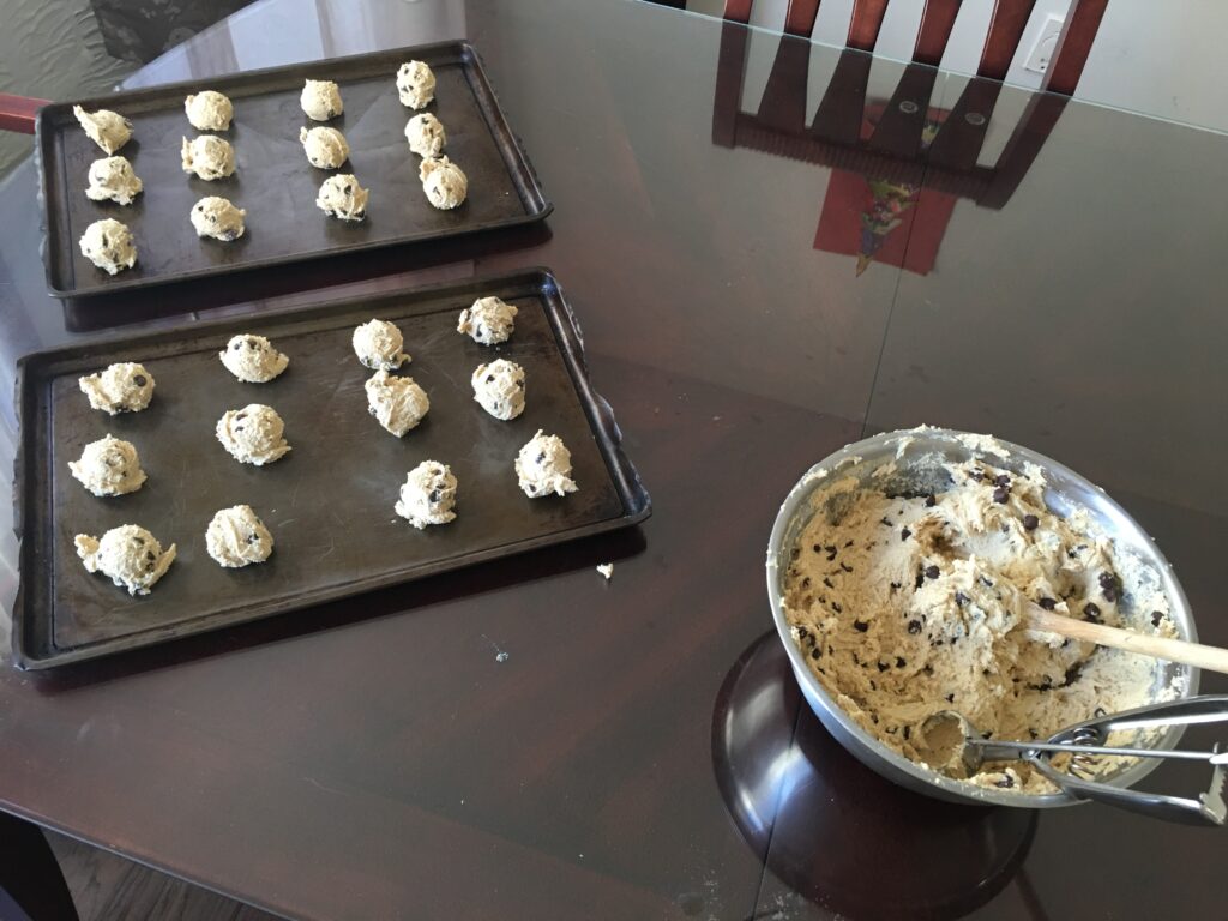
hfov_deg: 61.7
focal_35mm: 29
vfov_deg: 48.2
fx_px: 1029
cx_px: 614
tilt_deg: -50.1
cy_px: 460
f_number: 2.2
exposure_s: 1/15
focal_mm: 4.15
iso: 50
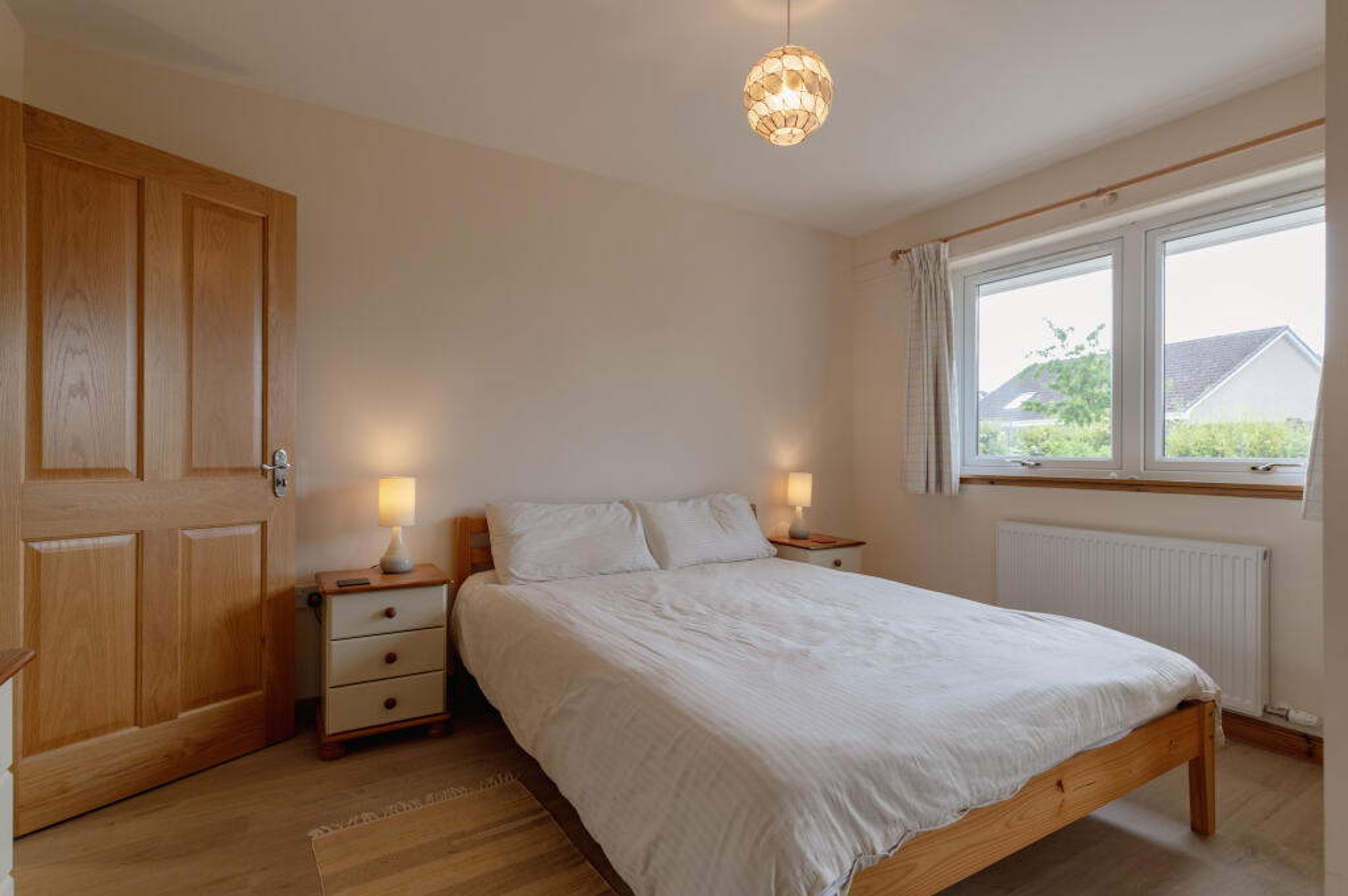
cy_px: 448
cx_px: 674
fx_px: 636
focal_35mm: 17
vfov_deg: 70.3
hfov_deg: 93.3
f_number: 8
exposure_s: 1/60
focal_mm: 17
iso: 400
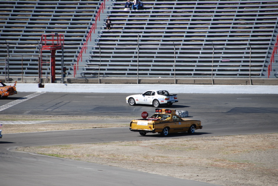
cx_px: 139
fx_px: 2320
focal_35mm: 300
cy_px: 93
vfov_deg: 4.6
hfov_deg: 6.9
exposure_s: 1/800
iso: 200
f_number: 5.6
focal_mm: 200
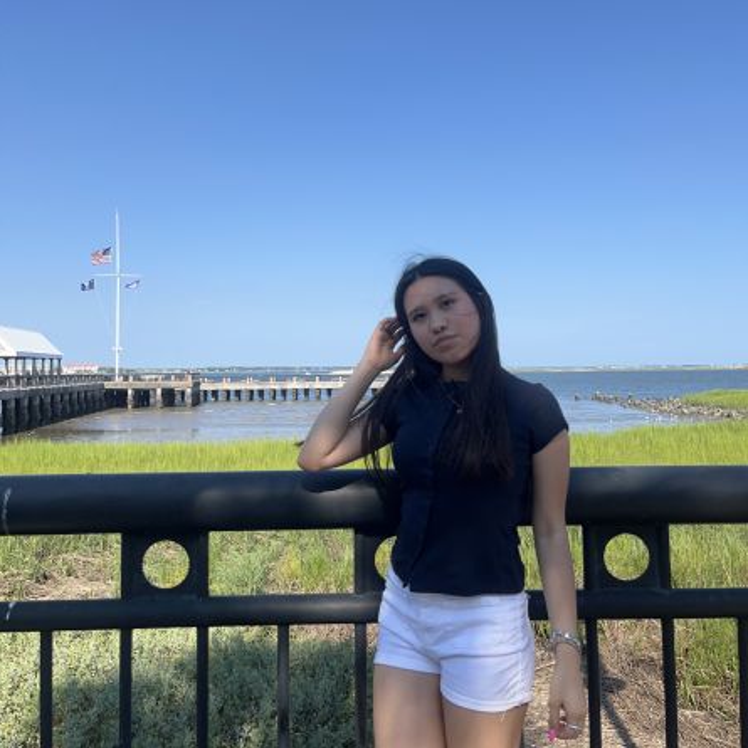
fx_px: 758
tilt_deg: +3.5
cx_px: 375
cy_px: 313
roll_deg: +1.8
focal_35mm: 31
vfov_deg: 52.3
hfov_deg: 52.5
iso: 50
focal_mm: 5.1
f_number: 1.6
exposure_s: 1/2899
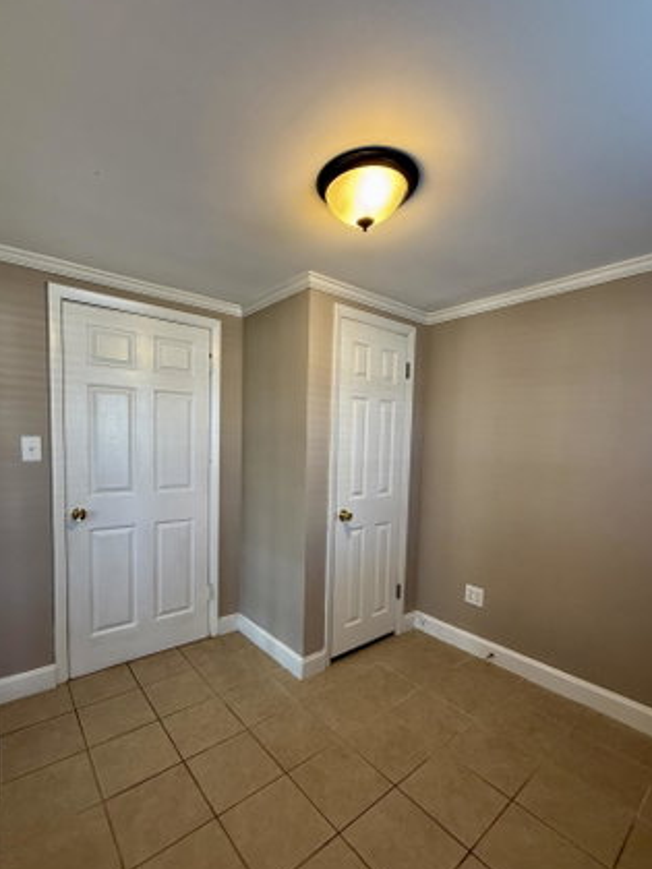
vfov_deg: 94.3
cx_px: 300
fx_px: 402
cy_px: 468
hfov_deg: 78.0
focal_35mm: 16
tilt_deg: -4.0
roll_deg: -1.9
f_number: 2.2
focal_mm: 2.22
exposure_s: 1/60
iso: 200
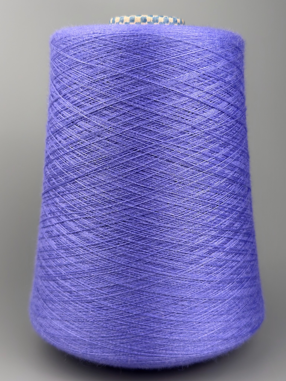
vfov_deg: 71.6
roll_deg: +0.7
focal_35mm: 24
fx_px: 264
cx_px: 143
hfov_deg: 56.8
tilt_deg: -9.9
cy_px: 190
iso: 64
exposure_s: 1/784
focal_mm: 6.76
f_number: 1.78
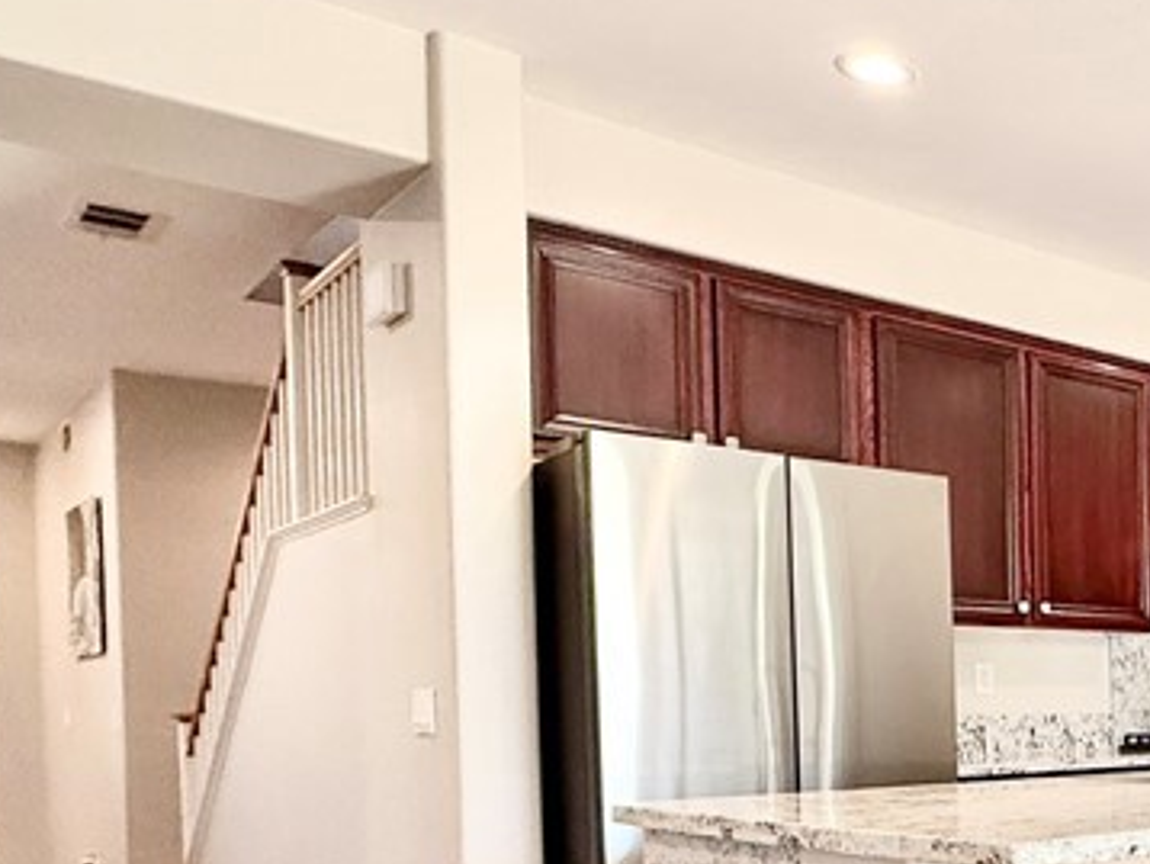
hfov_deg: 33.8
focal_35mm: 40
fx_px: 1330
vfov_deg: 34.6
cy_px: 723
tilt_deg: -0.9
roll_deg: +0.9
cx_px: 1497
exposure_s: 1/120
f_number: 2.2
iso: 250
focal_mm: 2.22
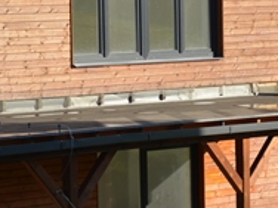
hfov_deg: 7.8
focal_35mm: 252
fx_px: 2024
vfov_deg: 5.9
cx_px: -37
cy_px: 156
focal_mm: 48
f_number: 5.6
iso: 200
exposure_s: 1/640
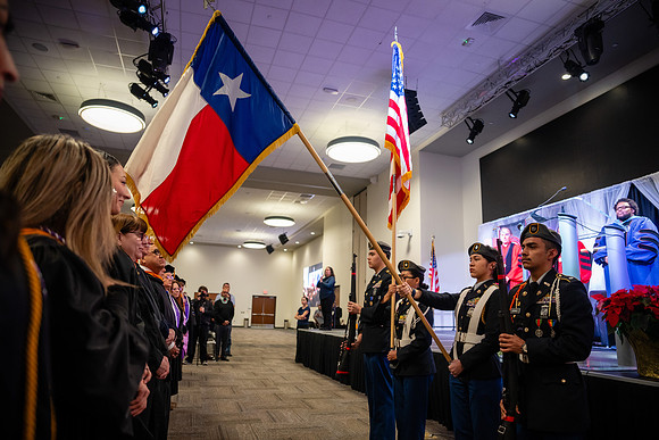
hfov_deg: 73.7
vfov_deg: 53.2
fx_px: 439
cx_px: 330
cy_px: 220
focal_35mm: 24
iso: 1600
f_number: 2.8
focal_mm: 24
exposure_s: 1/160
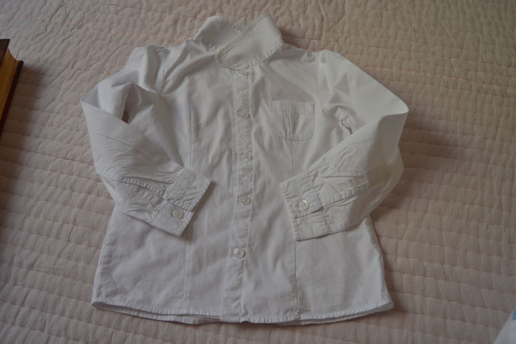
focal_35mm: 34
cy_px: 172
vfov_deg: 38.4
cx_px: 258
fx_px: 495
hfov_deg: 55.1
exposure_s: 1/60
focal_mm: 23
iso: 400
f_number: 4
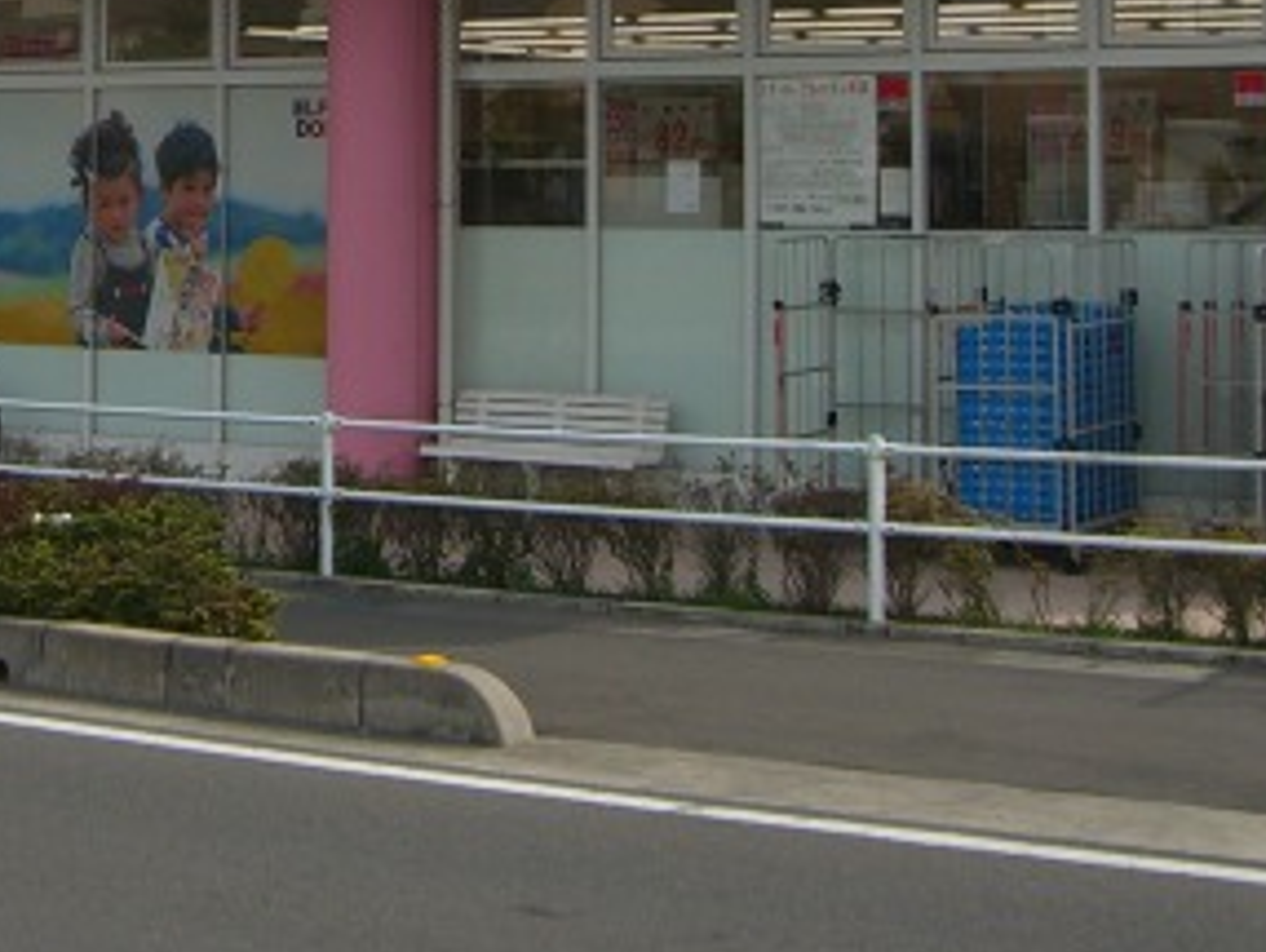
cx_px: 252
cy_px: -71
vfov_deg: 16.9
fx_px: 3111
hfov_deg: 22.7
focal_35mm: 85
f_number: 4.3
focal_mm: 6.2
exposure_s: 1/640
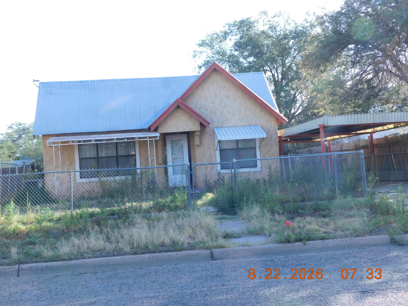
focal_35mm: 51
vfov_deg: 28.6
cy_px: 153
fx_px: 601
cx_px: 204
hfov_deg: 37.5
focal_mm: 9
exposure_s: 1/250
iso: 125
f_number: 3.8
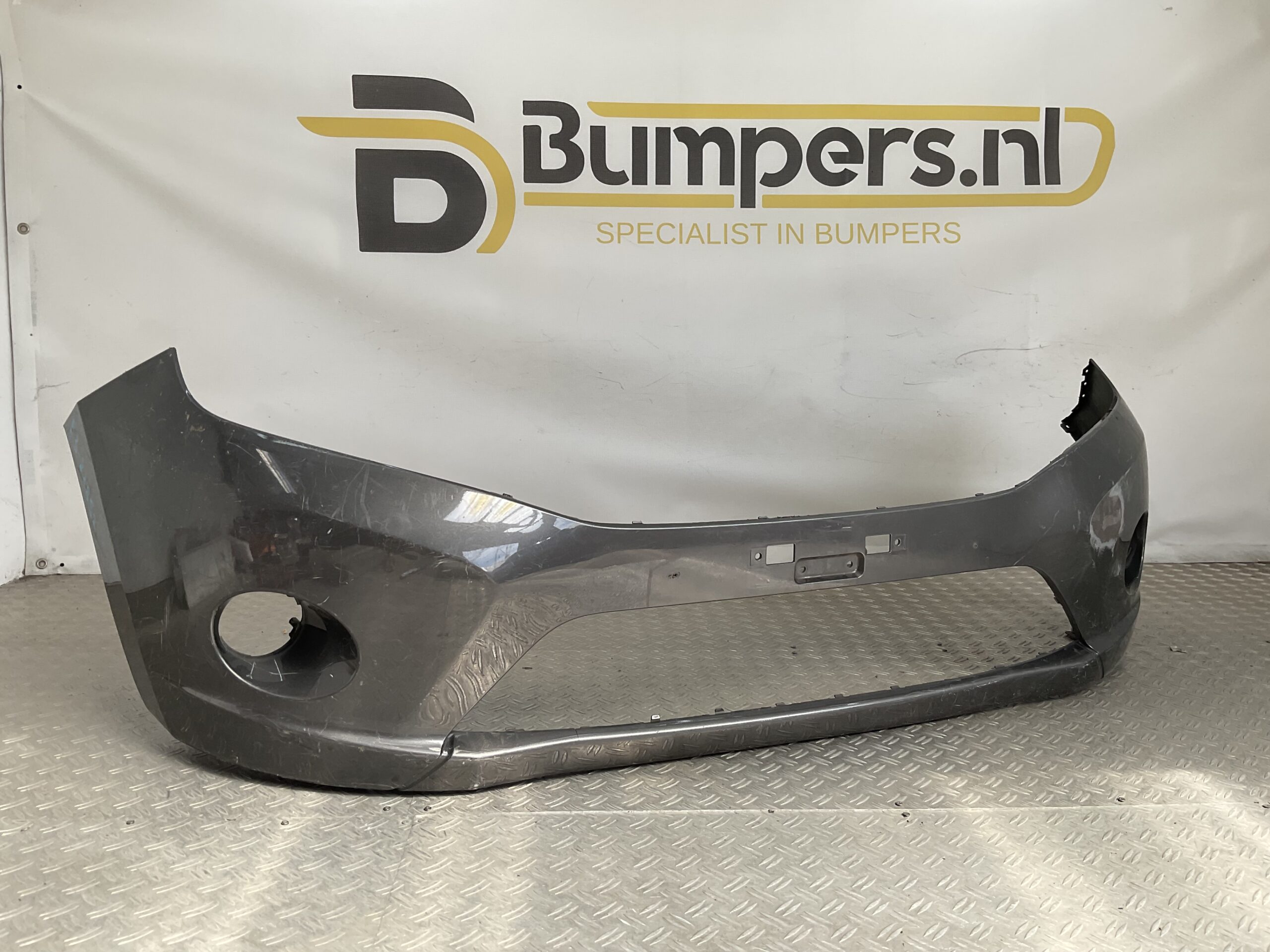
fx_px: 1064
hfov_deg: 61.7
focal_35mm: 29
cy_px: 476
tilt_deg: -6.8
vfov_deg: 48.2
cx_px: 635
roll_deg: +0.7
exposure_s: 1/397
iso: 16
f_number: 1.8
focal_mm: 3
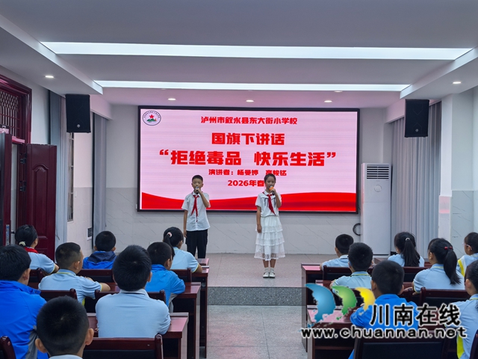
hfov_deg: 45.8
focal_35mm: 41
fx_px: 566
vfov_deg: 35.1
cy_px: 180
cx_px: 239
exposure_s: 1/333
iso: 320
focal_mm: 6.98
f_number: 2
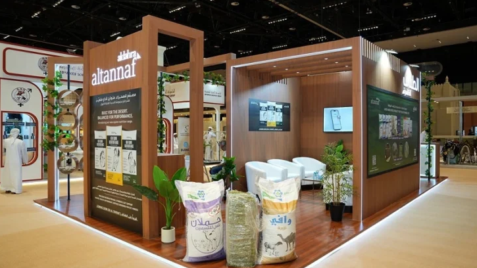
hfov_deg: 71.9
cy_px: 135
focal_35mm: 26
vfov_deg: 44.4
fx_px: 329
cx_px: 244
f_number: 2.8
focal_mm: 24
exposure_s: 1/100
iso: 400
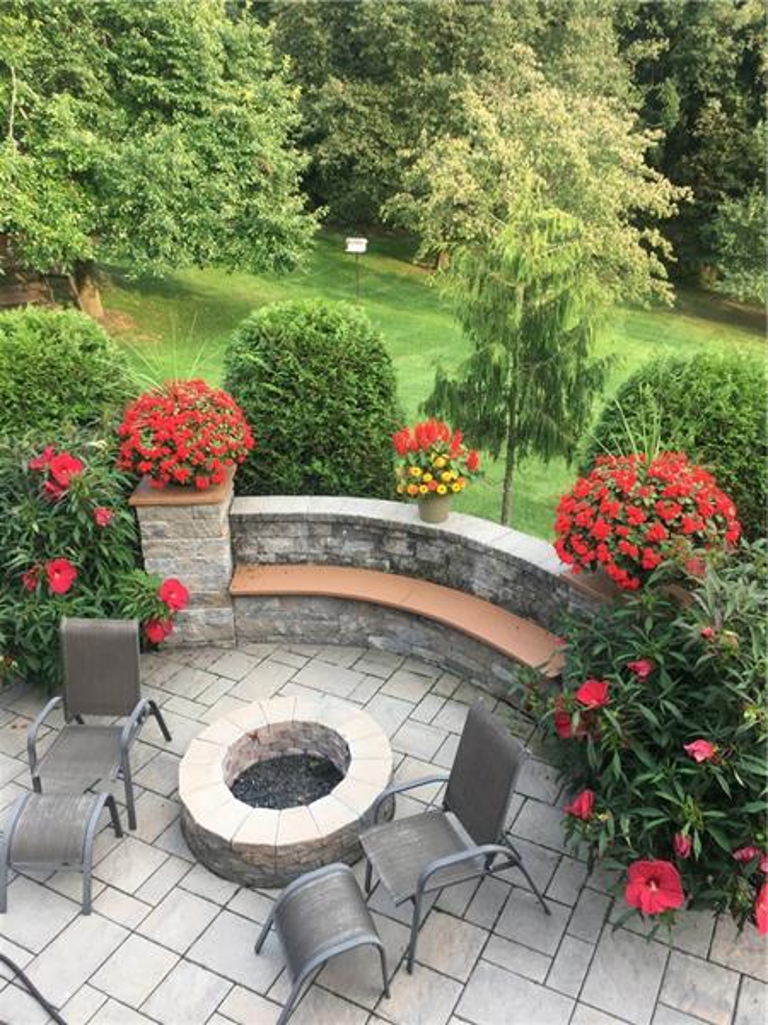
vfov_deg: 61.7
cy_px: 512
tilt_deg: -24.9
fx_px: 858
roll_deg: +2.4
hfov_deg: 48.2
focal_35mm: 29
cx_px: 384
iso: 40
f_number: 2.2
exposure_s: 1/120
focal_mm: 4.15
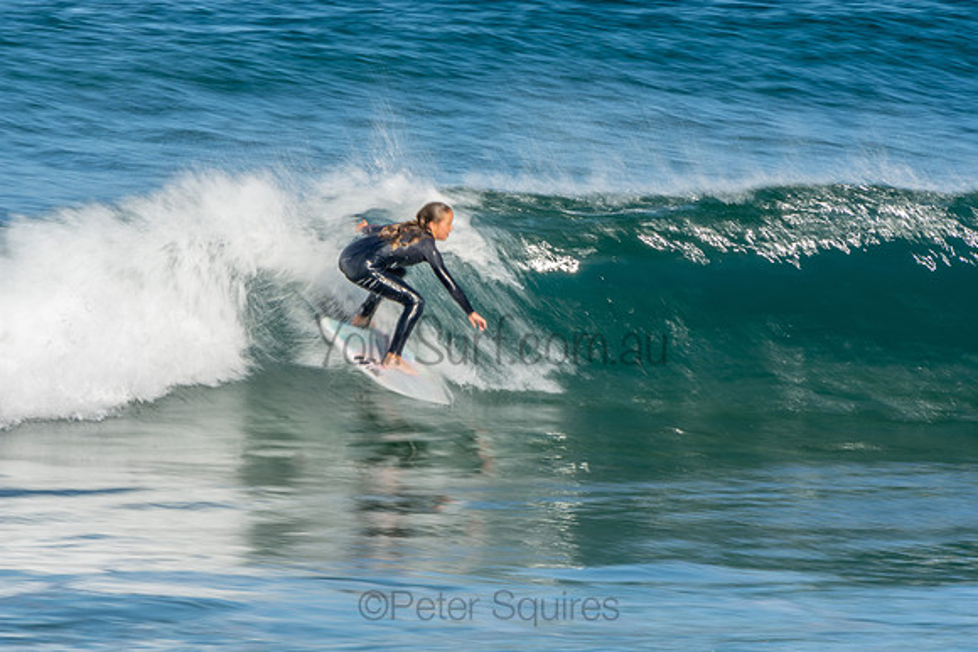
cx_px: 489
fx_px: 16303
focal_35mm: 600
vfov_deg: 2.3
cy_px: 326
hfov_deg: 3.4
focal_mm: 400
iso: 100
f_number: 29
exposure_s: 1/25
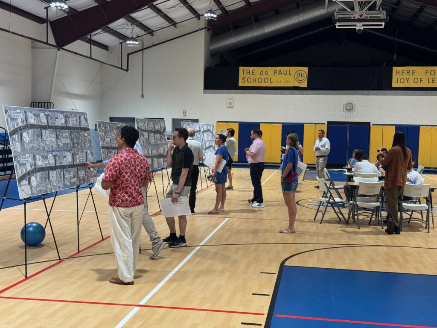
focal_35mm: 48
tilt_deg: -2.4
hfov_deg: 39.7
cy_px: 164
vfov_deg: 30.3
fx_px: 606
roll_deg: -1.3
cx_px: 218
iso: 160
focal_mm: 6.76
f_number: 1.78
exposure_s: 1/60
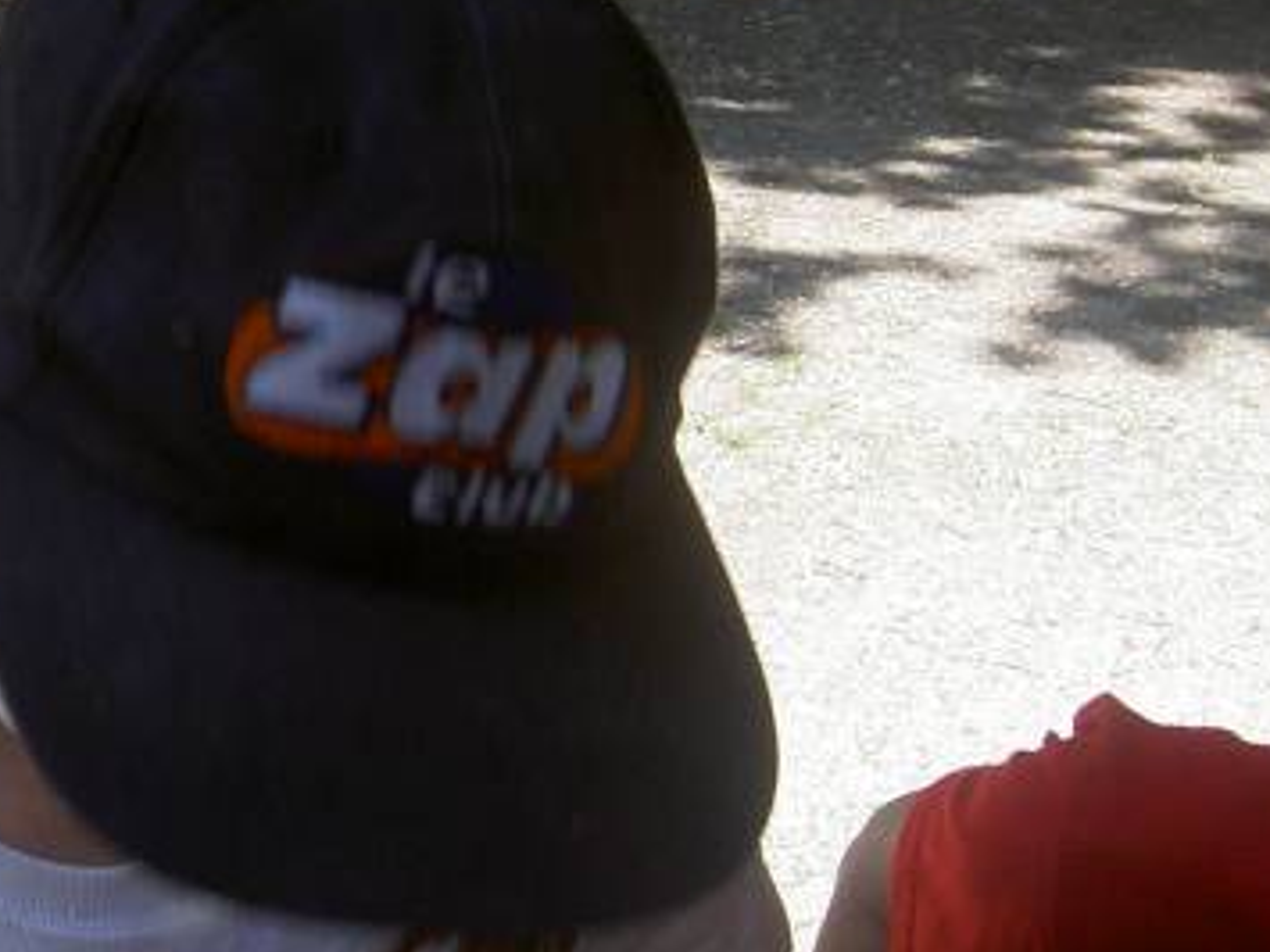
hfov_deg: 21.7
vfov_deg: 16.7
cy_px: 340
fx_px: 3227
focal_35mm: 88
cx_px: 114
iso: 100
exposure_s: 1/160
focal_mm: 8
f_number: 4.7
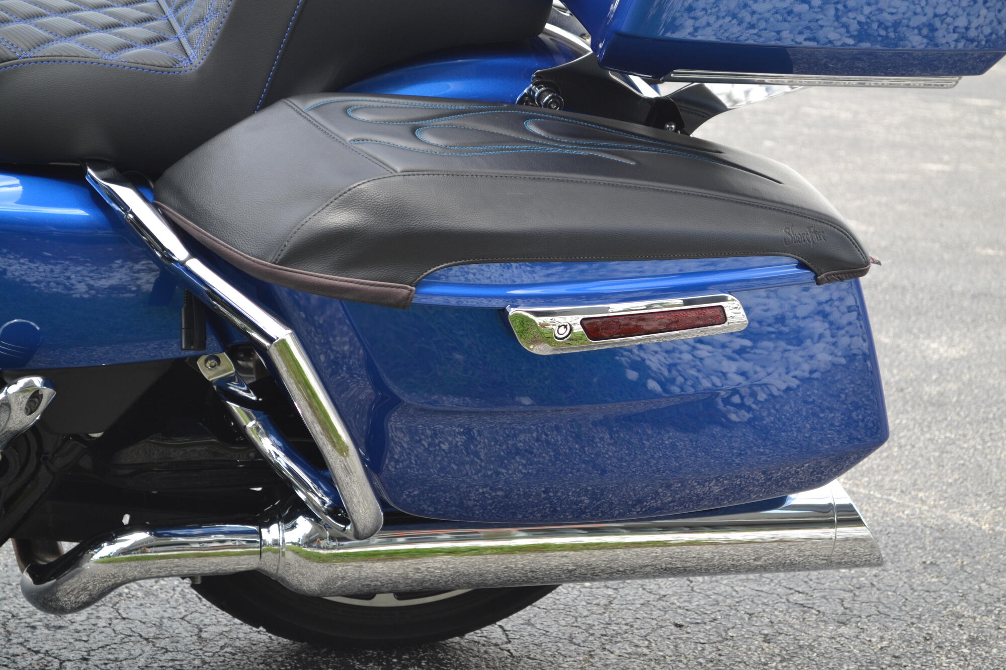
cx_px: 503
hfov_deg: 24.6
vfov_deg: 16.6
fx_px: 2305
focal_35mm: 82
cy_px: 335
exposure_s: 1/125
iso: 180
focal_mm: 55
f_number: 5.6
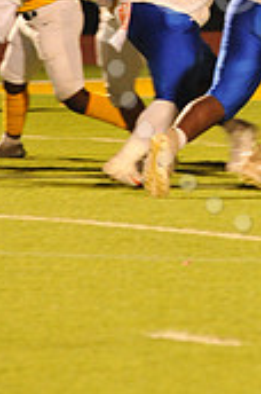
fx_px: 6824
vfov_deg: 3.3
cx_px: 373
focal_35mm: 625
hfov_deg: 2.2
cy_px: -16
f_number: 5
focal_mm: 185
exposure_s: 1/160
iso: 3200
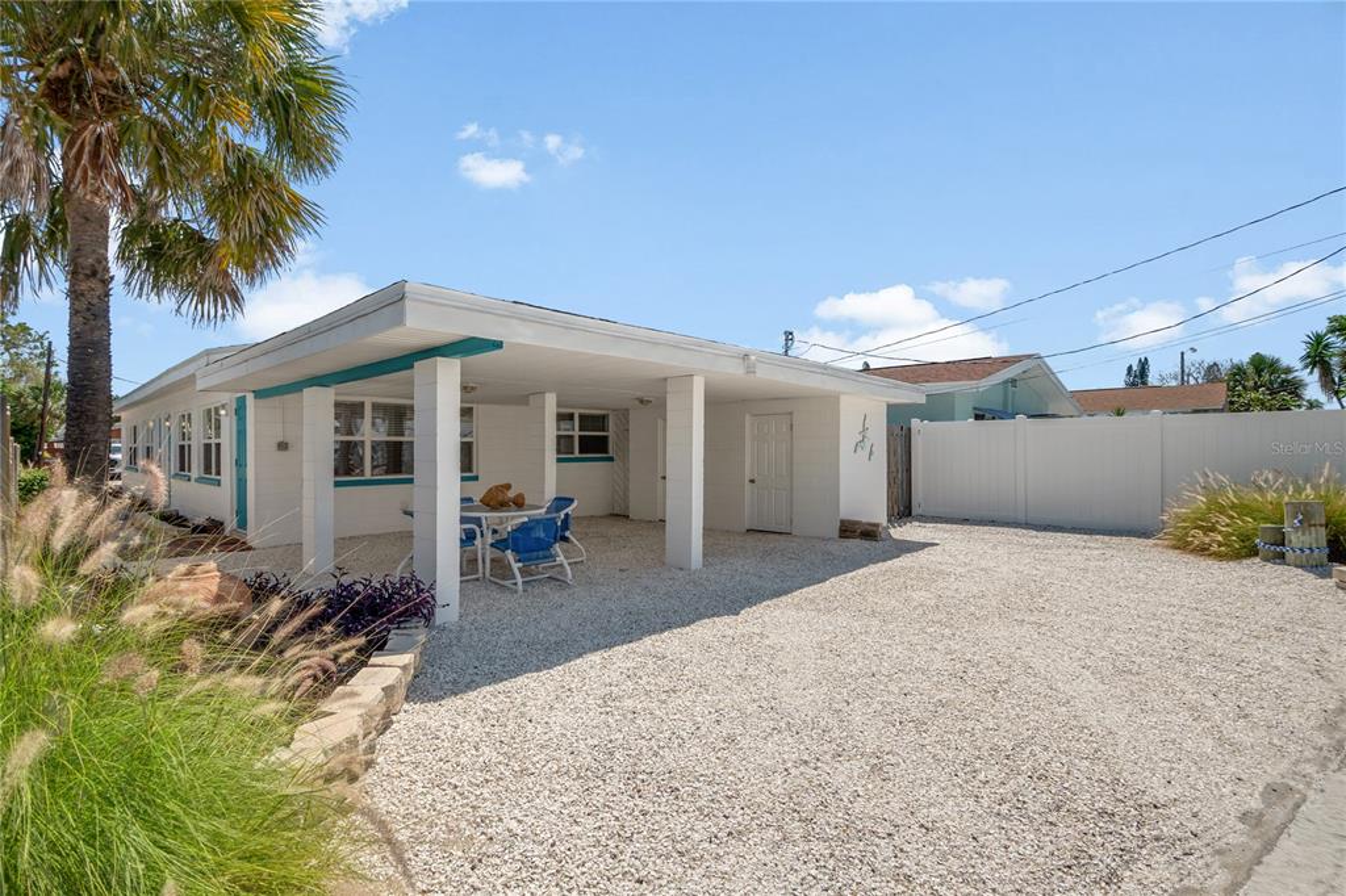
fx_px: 561
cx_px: 673
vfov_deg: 77.3
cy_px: 448
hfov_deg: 100.4
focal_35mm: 15
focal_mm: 10
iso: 100
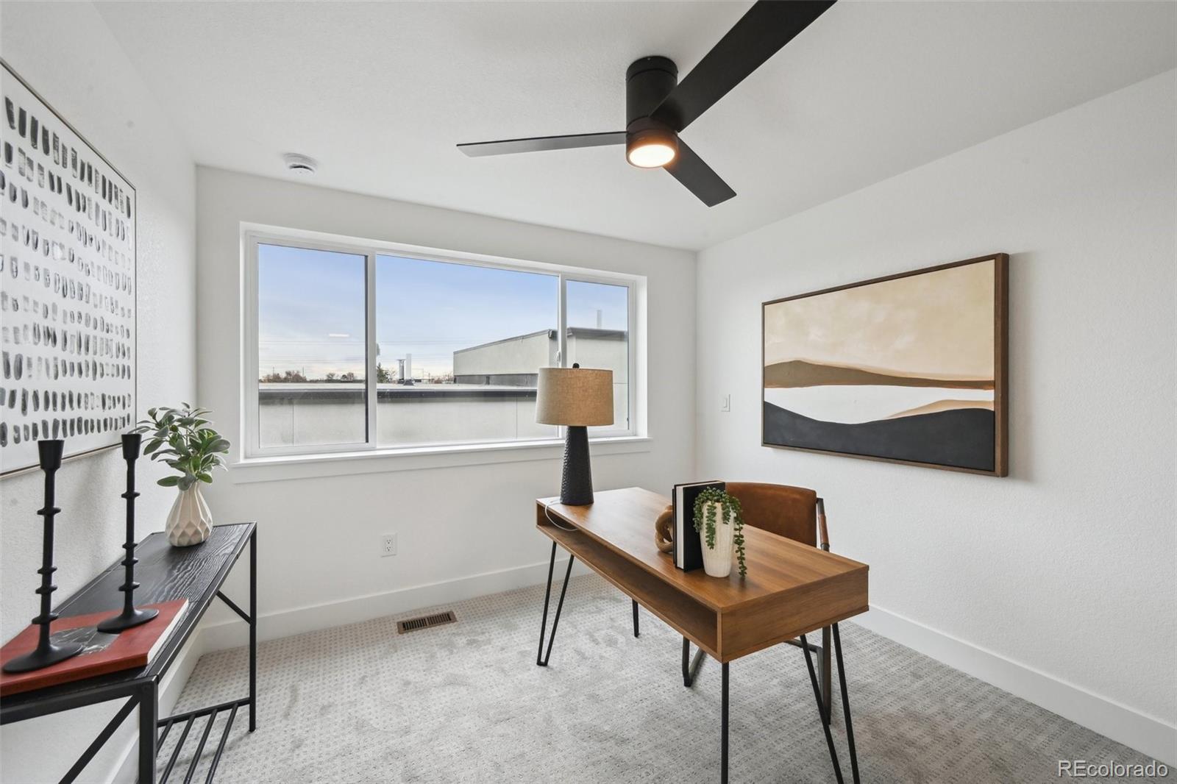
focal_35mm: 14
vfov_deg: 81.2
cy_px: 392
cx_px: 588
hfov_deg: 104.3
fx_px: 458
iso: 400
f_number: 11
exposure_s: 1/60
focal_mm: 14
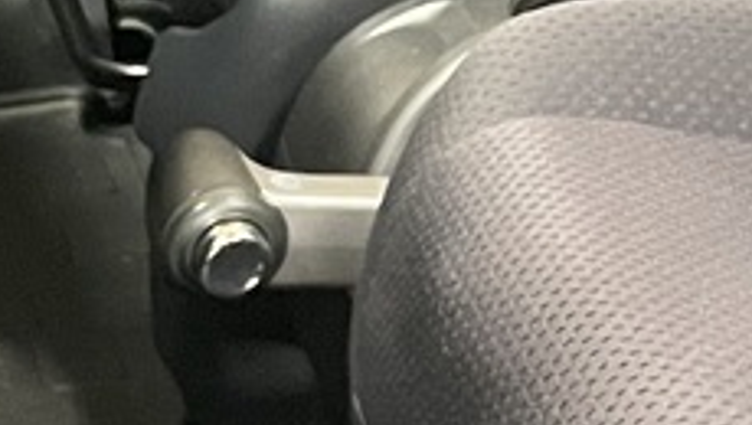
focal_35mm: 177
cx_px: 1128
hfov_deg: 11.6
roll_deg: -4.3
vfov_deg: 6.6
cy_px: -556
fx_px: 3533
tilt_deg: -6.8
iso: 400
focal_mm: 4.2
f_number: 1.6
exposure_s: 1/33
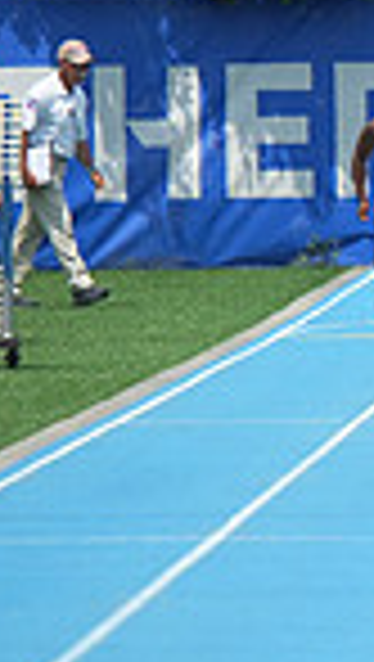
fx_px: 20691
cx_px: 1145
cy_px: 155
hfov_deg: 1.0
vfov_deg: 1.8
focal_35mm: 1177
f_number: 5.6
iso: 400
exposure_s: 1/2500
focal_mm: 285
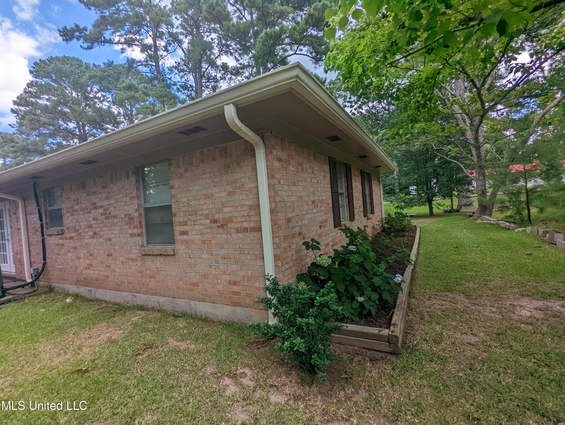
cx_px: 282
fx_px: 261
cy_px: 212
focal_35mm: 16
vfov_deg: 78.2
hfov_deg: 94.4
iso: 59
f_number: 2.2
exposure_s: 1/1120
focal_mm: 2.35
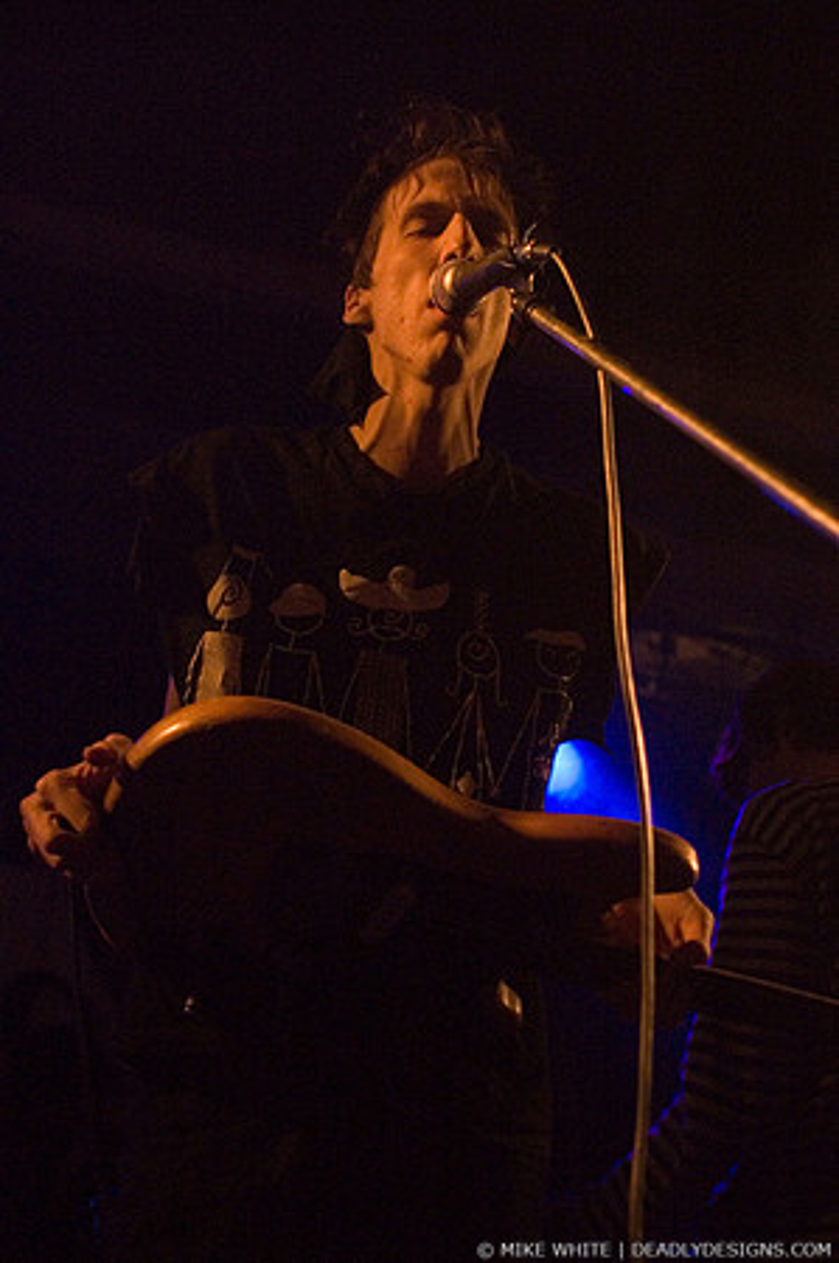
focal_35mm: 52
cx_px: 420
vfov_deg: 37.9
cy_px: 632
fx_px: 1839
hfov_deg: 25.7
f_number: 2.8
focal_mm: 35
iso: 1600
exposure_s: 1/25
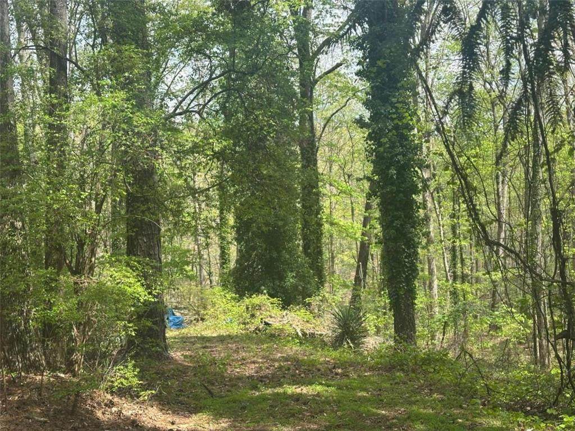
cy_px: 216
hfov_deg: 39.7
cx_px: 288
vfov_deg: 30.3
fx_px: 797
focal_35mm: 48
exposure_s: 1/1145
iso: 64
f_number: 1.78
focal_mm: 6.86
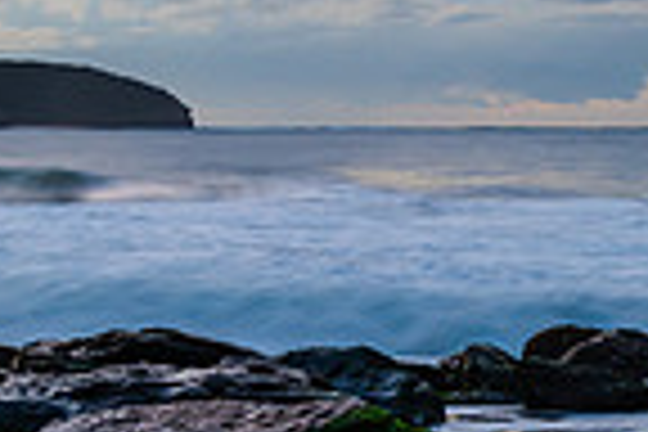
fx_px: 2808
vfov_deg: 8.8
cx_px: 621
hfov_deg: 13.0
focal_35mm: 156
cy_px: 214
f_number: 8
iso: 160
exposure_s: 1/1.25
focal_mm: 38
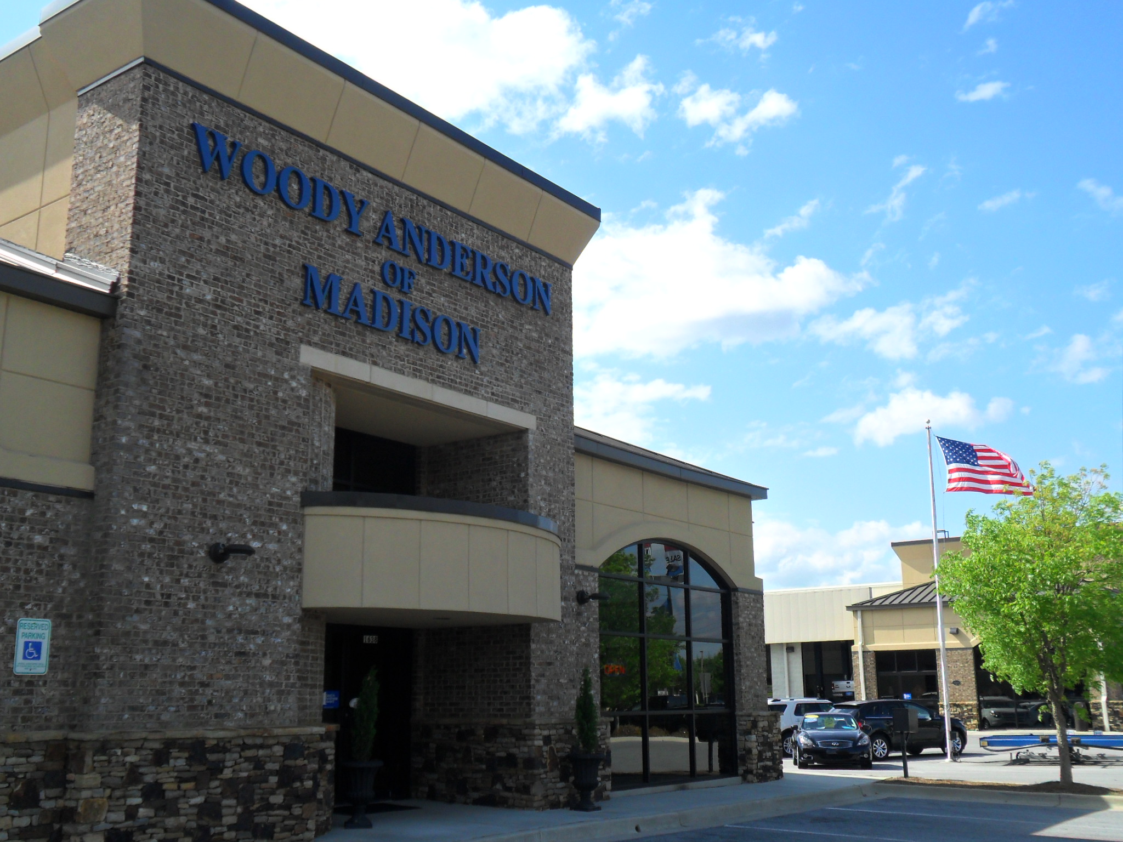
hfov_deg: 50.1
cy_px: 421
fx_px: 1200
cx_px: 562
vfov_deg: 38.7
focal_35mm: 37
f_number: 4
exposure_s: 1/500
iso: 100
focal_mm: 6.6
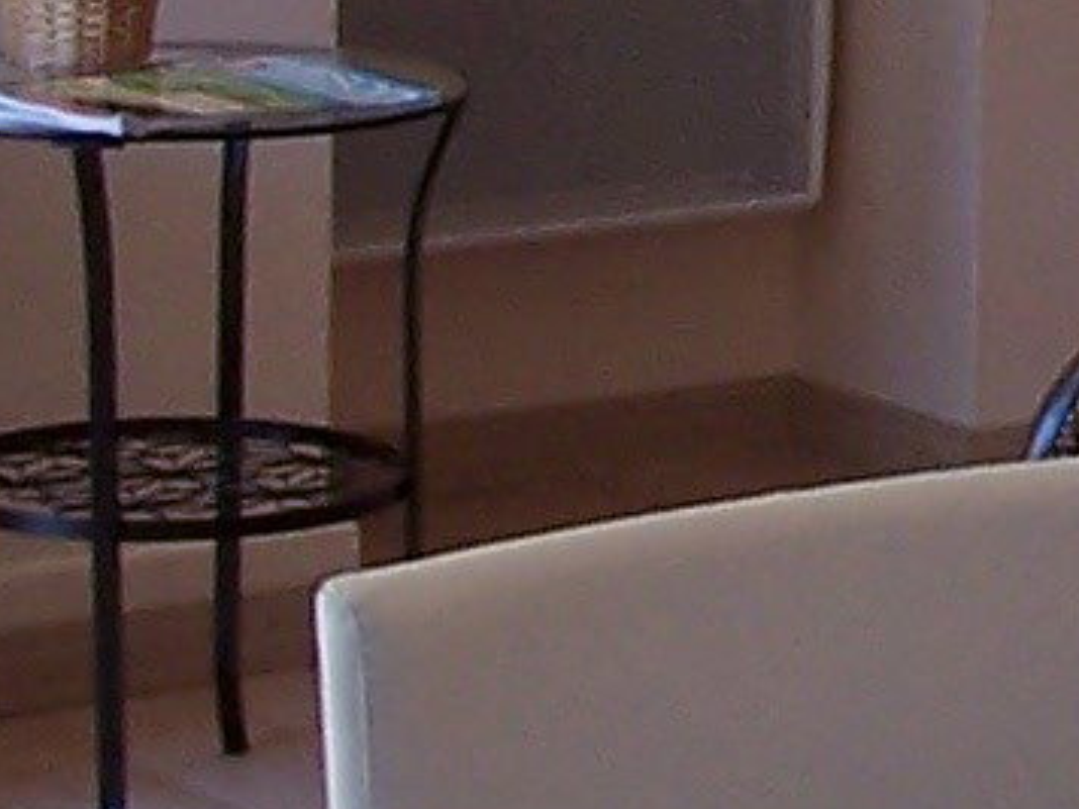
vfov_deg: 6.0
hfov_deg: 7.9
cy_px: -464
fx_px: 7668
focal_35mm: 246
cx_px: 1515
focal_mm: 6.3
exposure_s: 1/30
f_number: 2.8
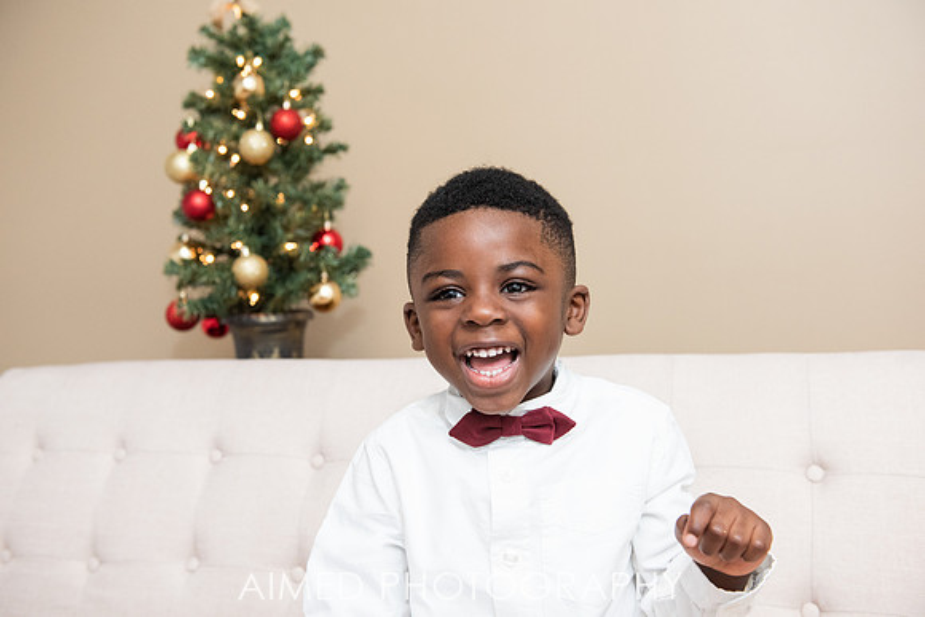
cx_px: 462
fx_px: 1131
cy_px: 308
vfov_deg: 30.5
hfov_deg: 44.5
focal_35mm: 44
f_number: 4
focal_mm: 44
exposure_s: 1/200
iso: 1600
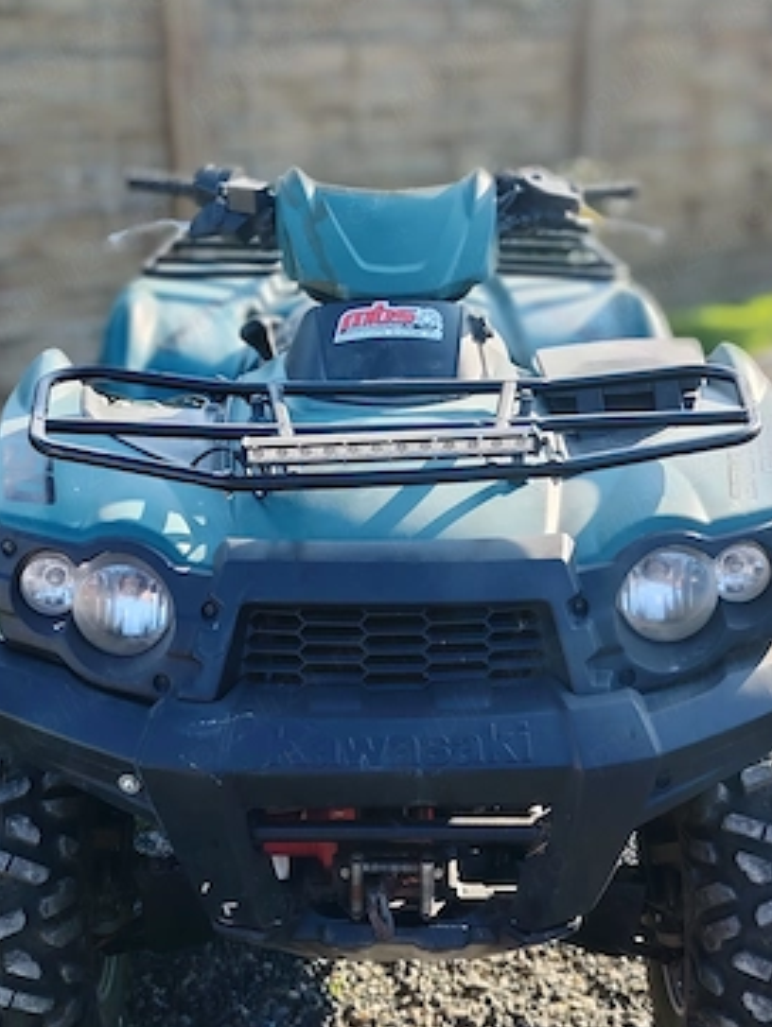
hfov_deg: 27.6
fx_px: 1574
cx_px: 377
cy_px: 531
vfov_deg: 36.1
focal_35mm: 53
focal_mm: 5.25
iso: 100
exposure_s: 1/215
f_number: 4
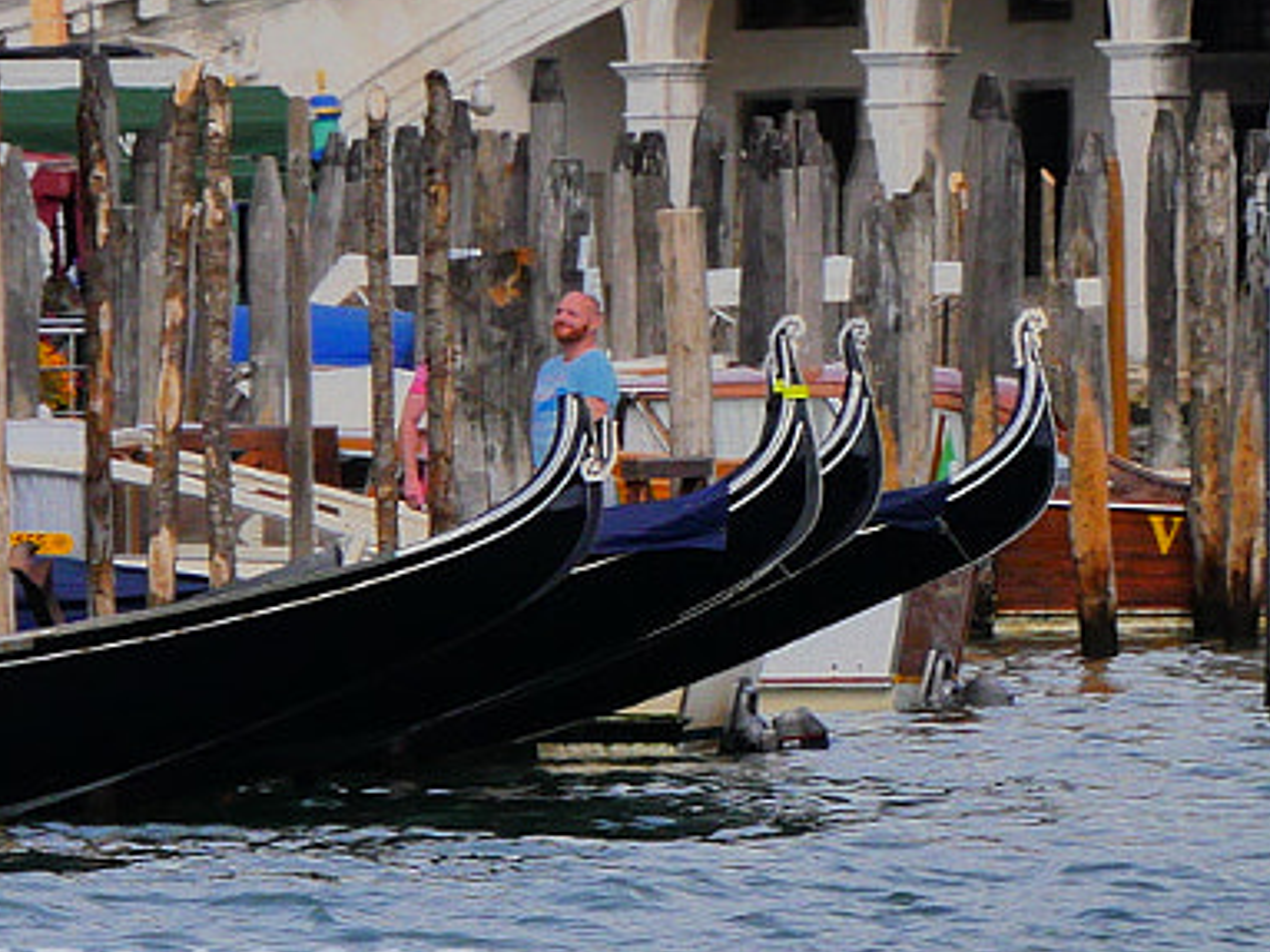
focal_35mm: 702
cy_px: -743
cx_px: 1403
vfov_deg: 2.1
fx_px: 25747
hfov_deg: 2.8
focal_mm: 84
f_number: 8
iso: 800
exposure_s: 1/800
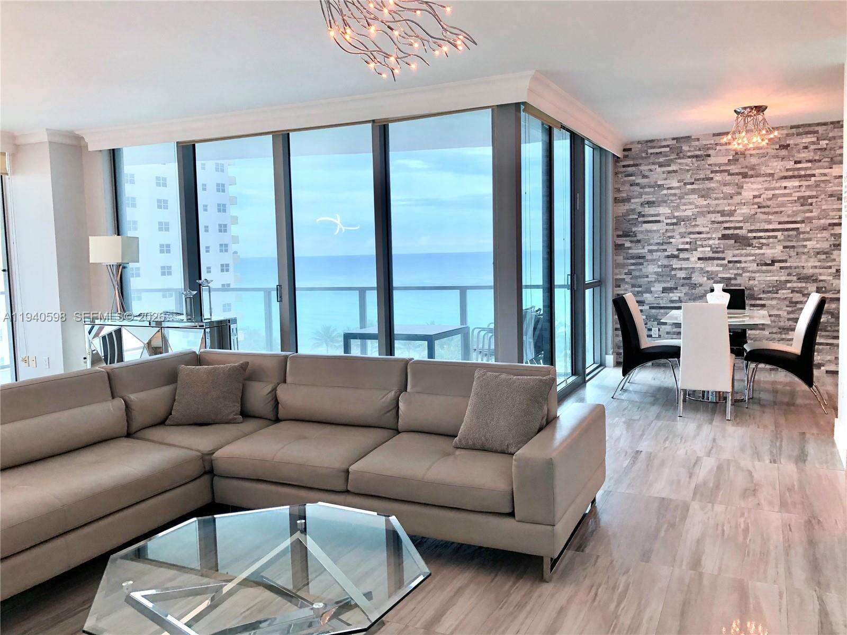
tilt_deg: -5.2
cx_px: 424
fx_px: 685
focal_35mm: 28
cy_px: 318
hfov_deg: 63.4
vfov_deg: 49.7
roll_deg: +1.4
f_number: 1.8
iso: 20
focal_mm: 4
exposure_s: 1/130
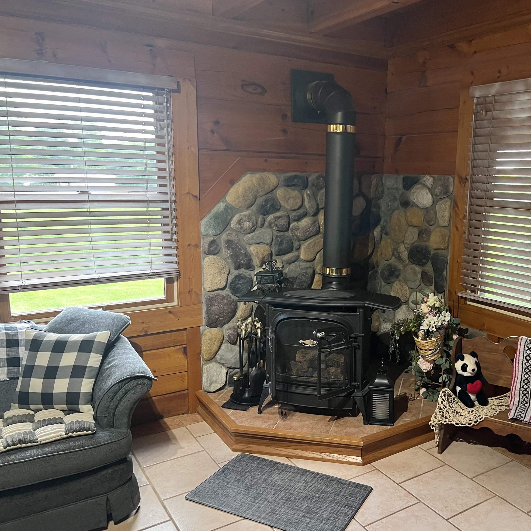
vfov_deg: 52.5
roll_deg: -1.5
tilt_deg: -11.2
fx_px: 538
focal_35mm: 31
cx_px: 351
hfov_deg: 51.6
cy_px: 268
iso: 200
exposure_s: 1/60
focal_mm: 5.7
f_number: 1.5
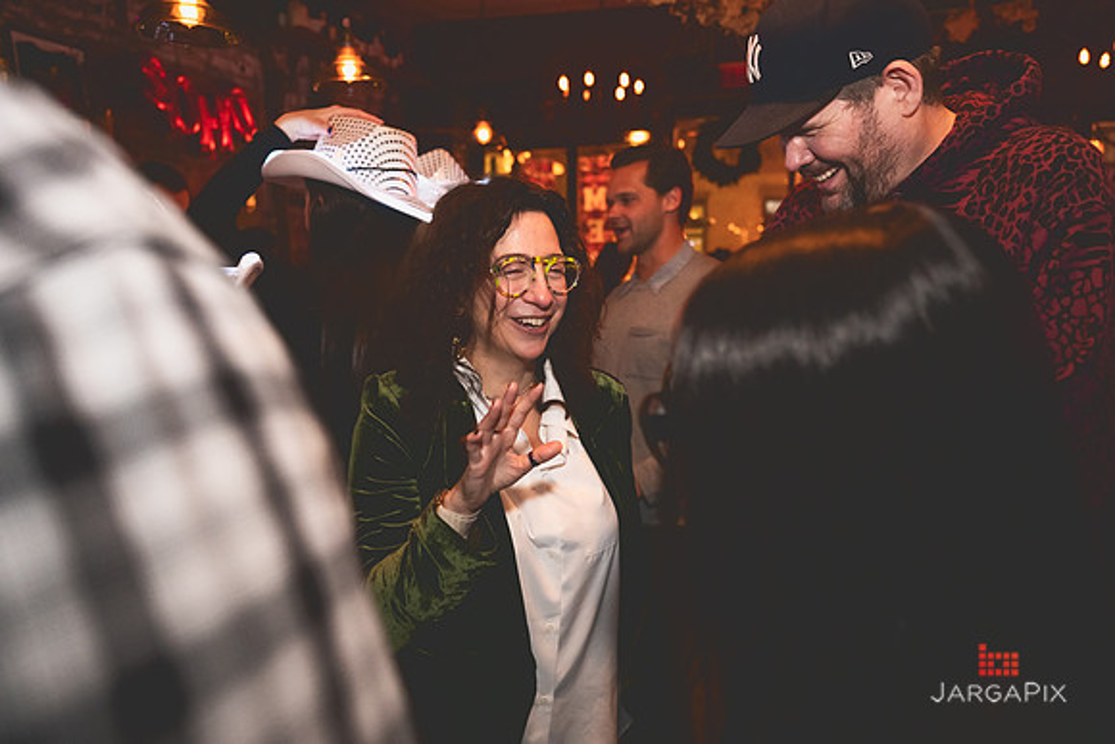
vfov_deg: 47.2
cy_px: 372
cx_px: 558
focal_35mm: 27
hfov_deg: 66.4
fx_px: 851
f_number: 3.2
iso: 3200
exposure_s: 1/100
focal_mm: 26.5
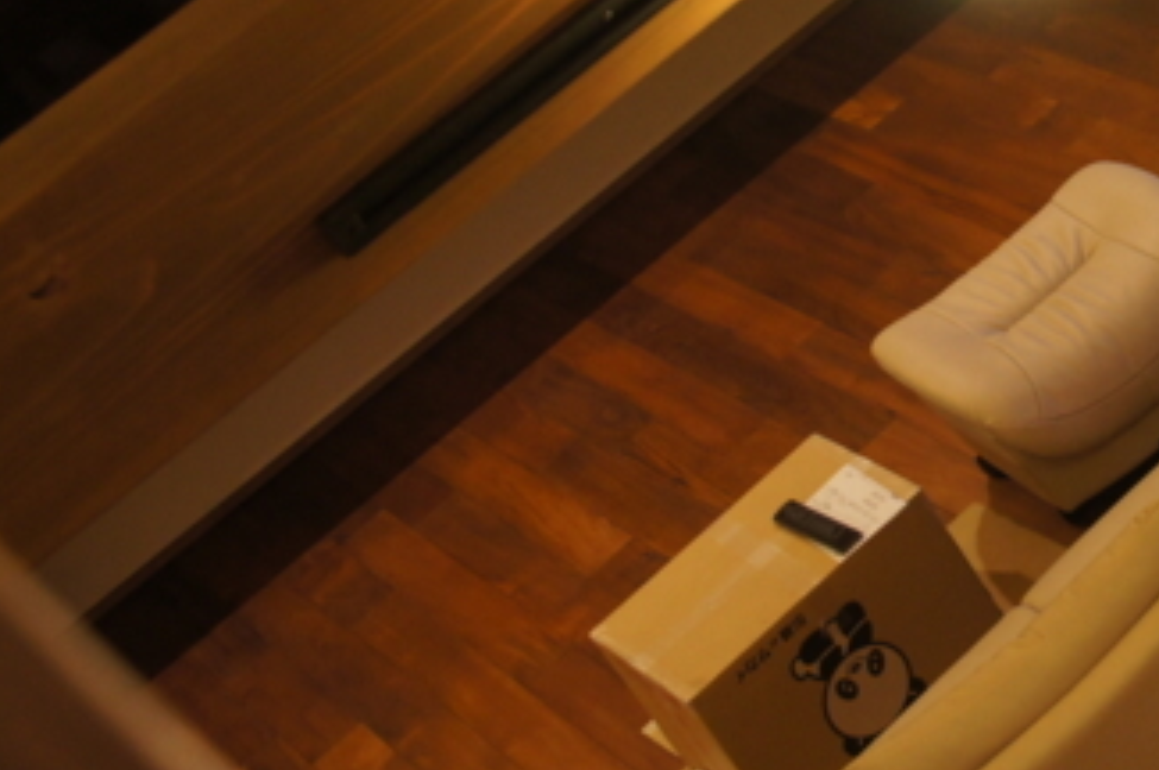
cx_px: 1252
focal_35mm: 96
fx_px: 3088
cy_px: 212
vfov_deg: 14.2
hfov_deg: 20.3
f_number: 4
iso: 1000
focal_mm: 26
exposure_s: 1/40
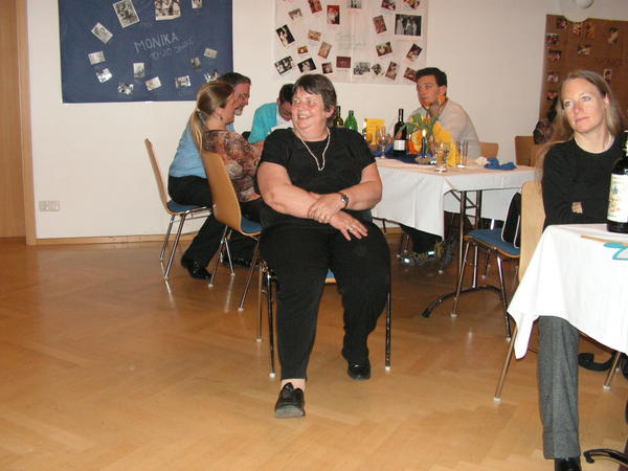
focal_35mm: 37
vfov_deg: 38.7
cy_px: 236
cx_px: 314
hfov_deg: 50.1
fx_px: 671
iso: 160
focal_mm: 6.2
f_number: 3.2
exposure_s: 1/40
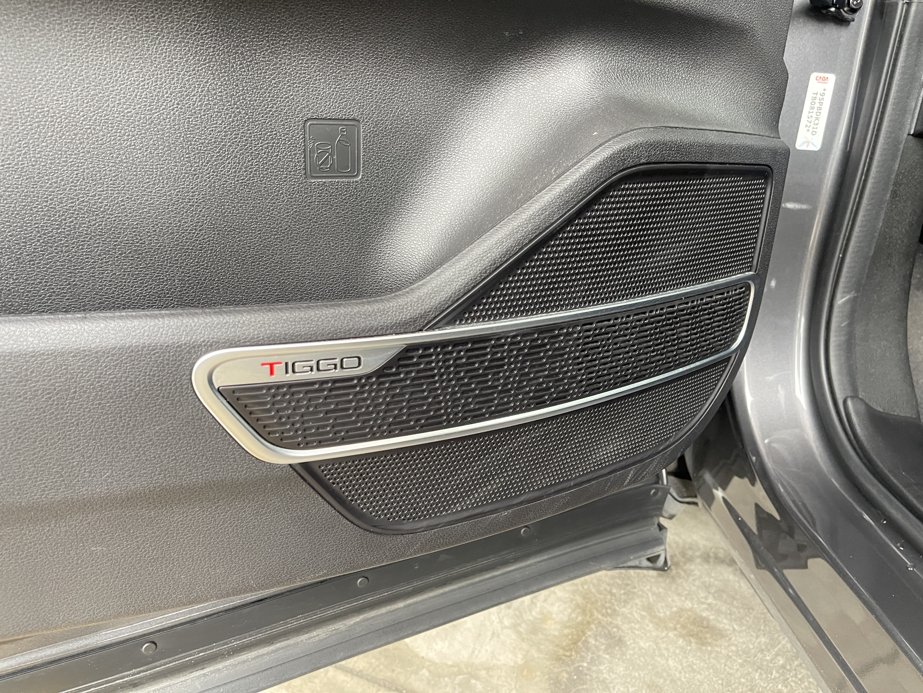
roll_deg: -4.1
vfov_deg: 54.9
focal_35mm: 25
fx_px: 667
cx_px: 462
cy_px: 346
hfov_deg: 69.4
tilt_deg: -24.9
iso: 640
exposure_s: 1/36
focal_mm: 5.1
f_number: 1.6
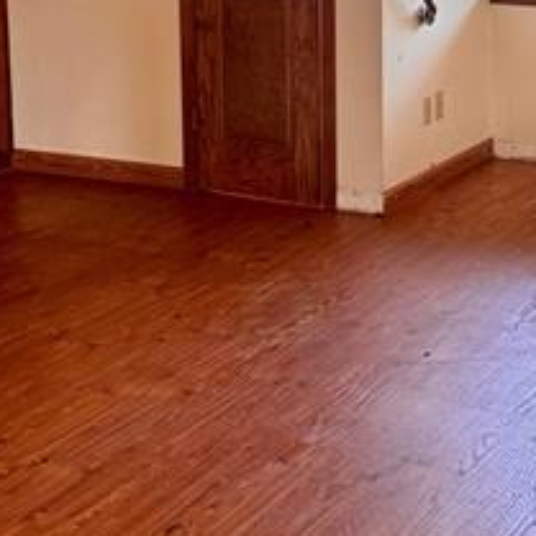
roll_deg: +1.2
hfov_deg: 21.9
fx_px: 1366
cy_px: 15
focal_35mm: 78
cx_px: 439
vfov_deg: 21.5
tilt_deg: -8.0
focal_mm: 6.76
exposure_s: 1/72
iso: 200
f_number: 1.78
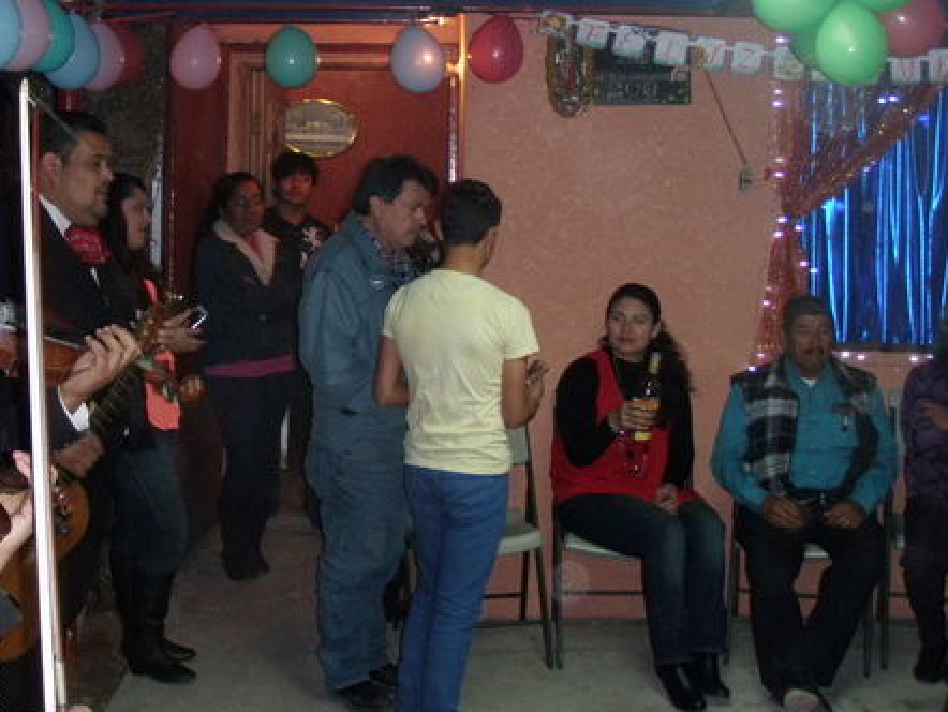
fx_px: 1507
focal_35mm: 55
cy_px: 223
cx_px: 335
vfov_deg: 26.4
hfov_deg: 34.7
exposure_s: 1/30
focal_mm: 6.7
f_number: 3.5
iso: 320
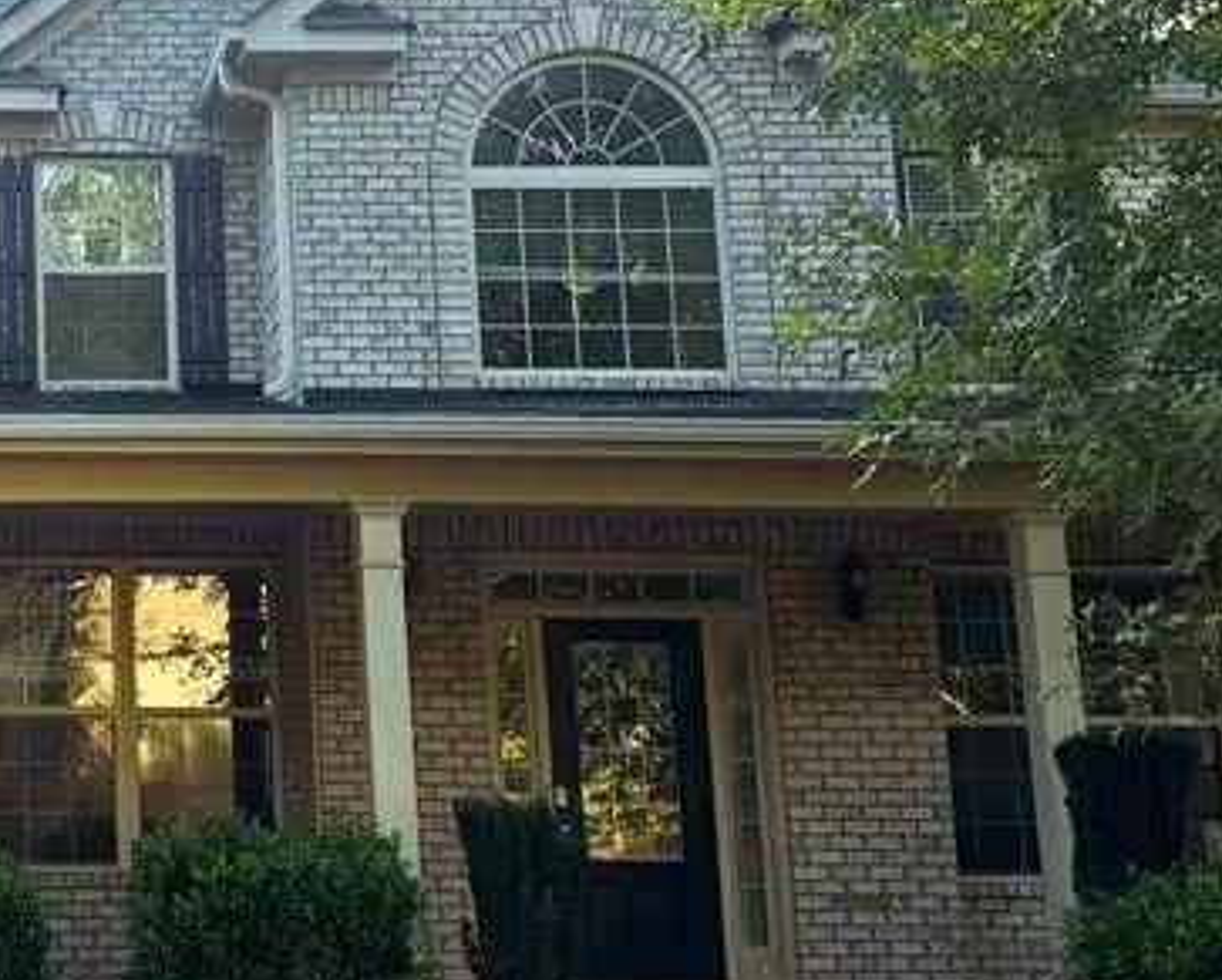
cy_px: 246
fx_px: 2389
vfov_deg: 23.0
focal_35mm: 66
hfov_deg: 26.4
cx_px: -121
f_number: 1.8
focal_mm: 6.76
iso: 80
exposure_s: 1/1100
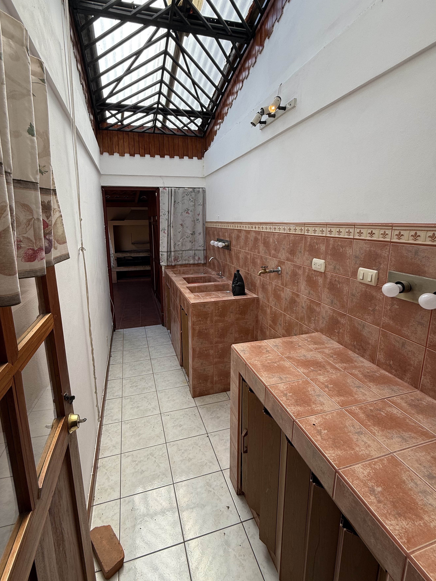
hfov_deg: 78.0
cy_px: 272
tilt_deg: -10.5
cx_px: 202
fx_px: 269
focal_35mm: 16
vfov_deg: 94.4
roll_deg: -0.2
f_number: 2.2
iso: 50
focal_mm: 2.22
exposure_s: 1/124
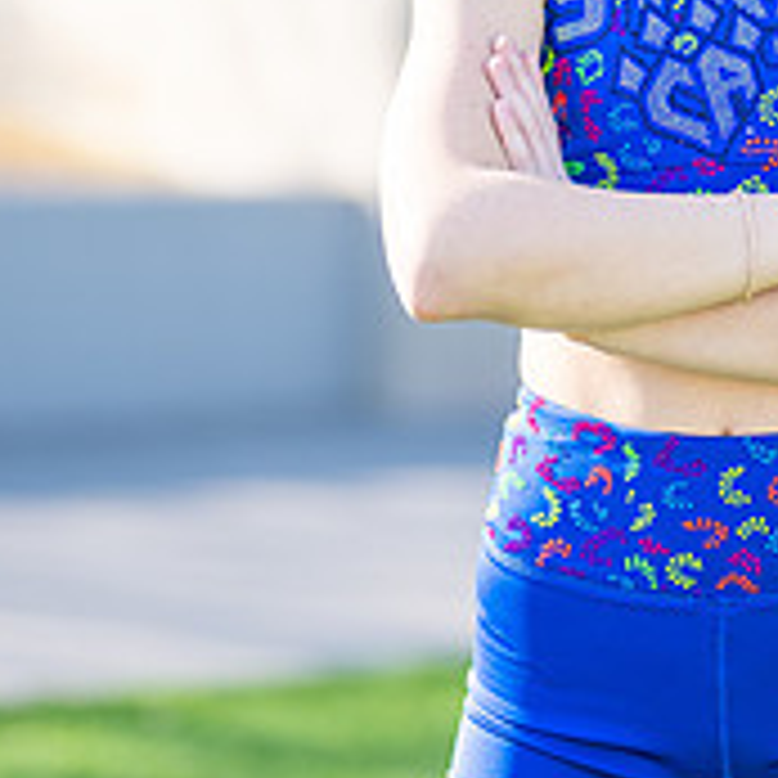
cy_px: 156
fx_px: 4857
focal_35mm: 191
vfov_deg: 9.1
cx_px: 871
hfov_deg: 9.1
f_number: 1.2
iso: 100
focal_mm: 50
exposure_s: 1/2000
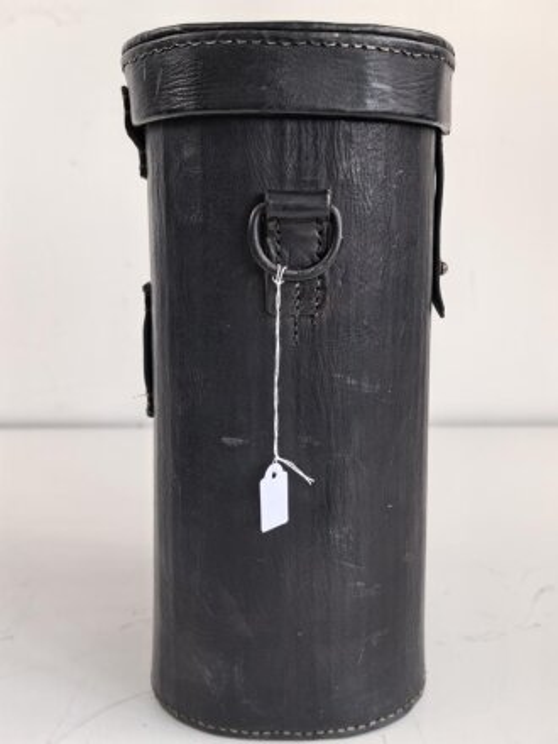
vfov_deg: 47.9
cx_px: 279
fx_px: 838
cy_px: 372
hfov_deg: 36.8
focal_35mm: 39
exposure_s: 1/157
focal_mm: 8.5
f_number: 2
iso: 50
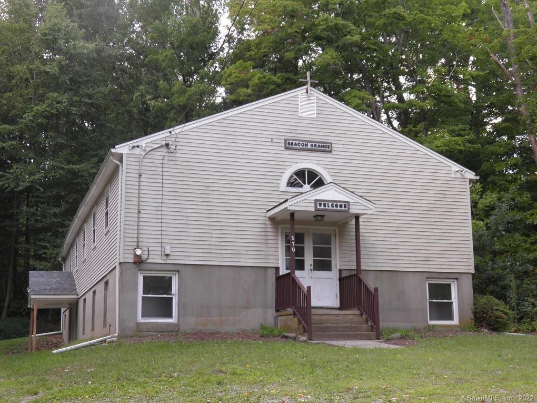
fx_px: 760
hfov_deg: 38.9
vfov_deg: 29.7
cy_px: 202
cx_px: 268
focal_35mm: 49
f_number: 3.5
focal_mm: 8.9
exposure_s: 1/80
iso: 50
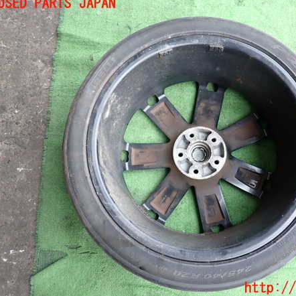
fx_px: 290
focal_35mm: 30
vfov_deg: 54.0
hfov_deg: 53.1
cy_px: 146
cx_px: 195
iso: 100
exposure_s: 1/200
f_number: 2
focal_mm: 4.5
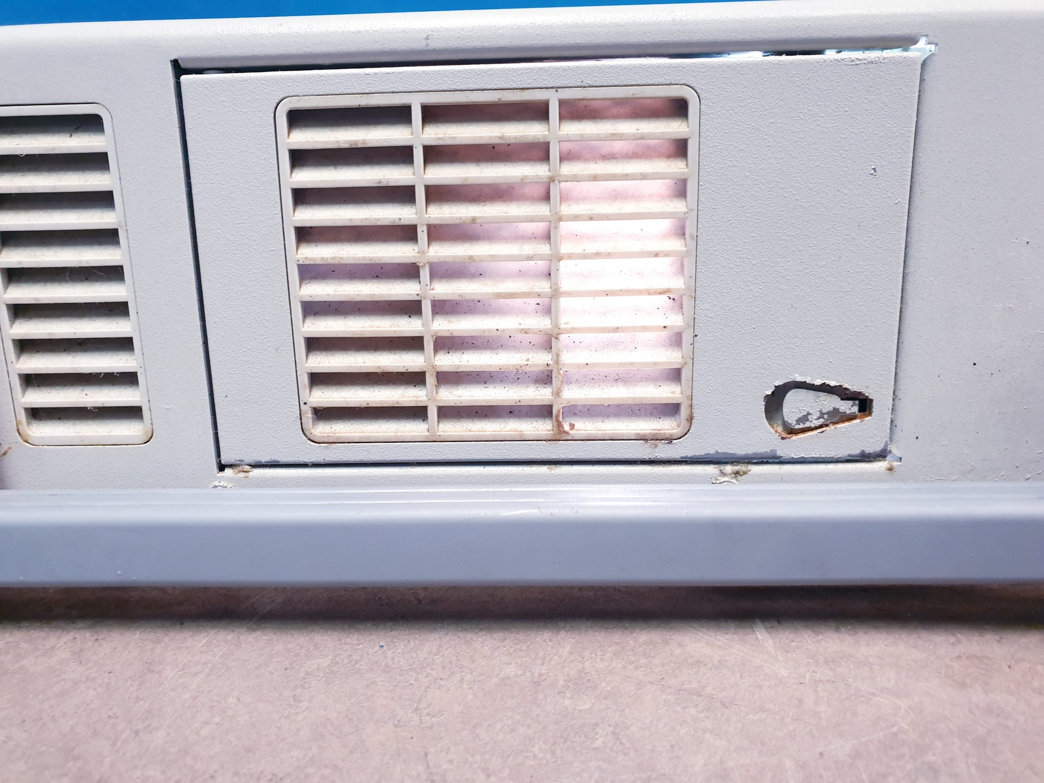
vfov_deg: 53.1
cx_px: 522
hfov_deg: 67.3
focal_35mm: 26
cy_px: 392
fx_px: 784
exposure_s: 1/33
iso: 250
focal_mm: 4.3
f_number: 2.4
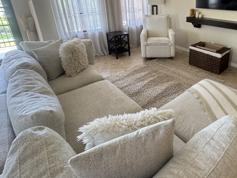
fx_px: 157
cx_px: 173
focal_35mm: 23
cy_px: 52
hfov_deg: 69.7
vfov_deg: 56.9
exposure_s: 1/60
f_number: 2.2
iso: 400
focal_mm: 2.22
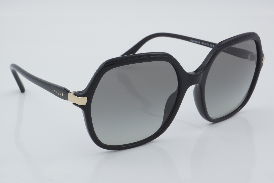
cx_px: 137
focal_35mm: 75
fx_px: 571
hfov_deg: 27.0
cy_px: 92
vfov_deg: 18.2
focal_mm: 50
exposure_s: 1/4
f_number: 32
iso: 100
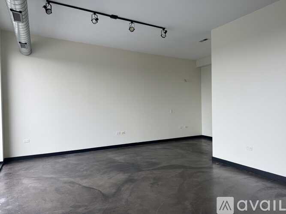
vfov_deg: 56.8
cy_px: 107
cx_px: 143
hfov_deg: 71.6
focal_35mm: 24
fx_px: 198
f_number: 1.78
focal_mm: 6.76
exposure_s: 1/164
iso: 64
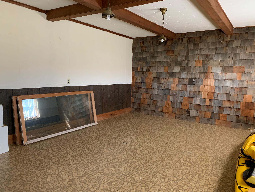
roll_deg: -1.8
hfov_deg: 67.3
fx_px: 192
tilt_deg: -6.5
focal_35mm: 26
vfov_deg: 53.1
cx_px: 128
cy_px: 96
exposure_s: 1/53
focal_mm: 4.25
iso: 400
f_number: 1.8
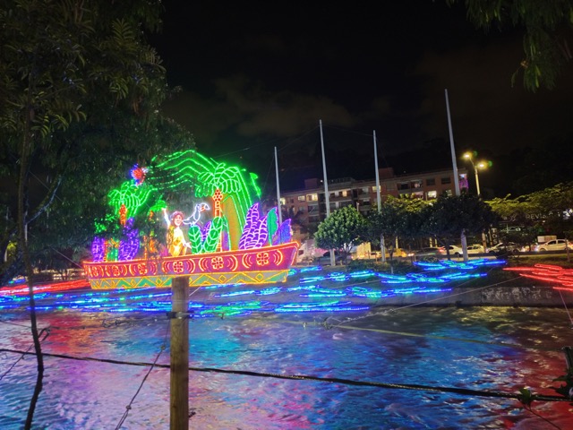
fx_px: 414
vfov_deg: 54.9
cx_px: 286
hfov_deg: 69.4
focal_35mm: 25
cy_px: 215
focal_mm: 4.71
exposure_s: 1/17.1
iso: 3118
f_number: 1.79
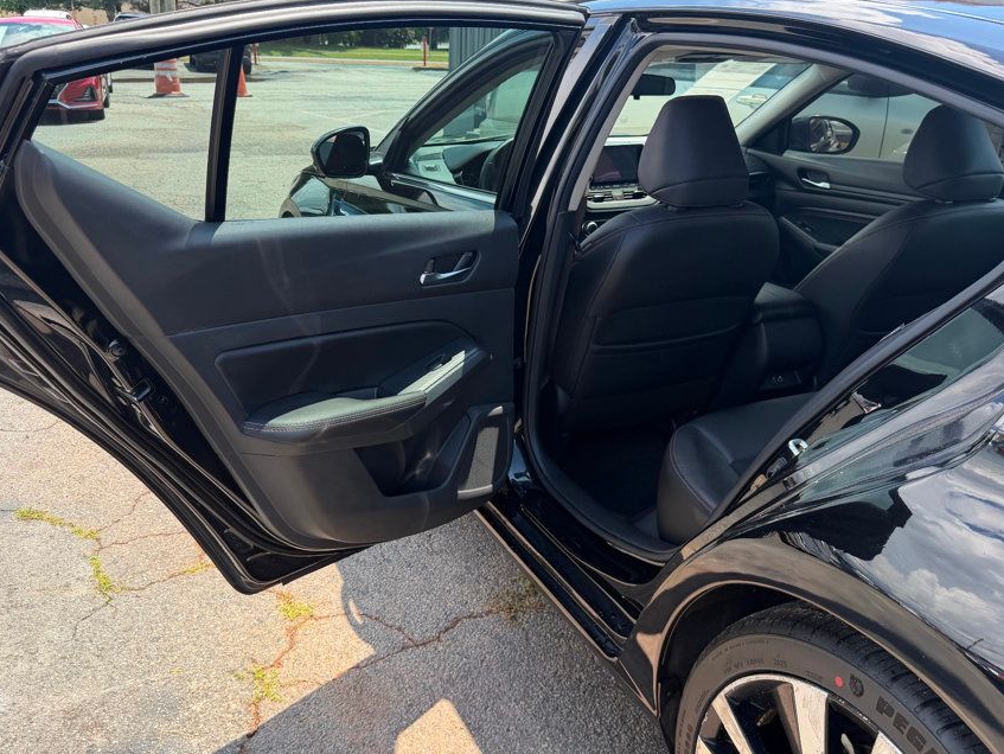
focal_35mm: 29
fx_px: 841
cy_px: 356
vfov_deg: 48.2
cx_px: 461
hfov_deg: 61.6
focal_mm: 6.76
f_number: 1.78
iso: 80
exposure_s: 1/1046
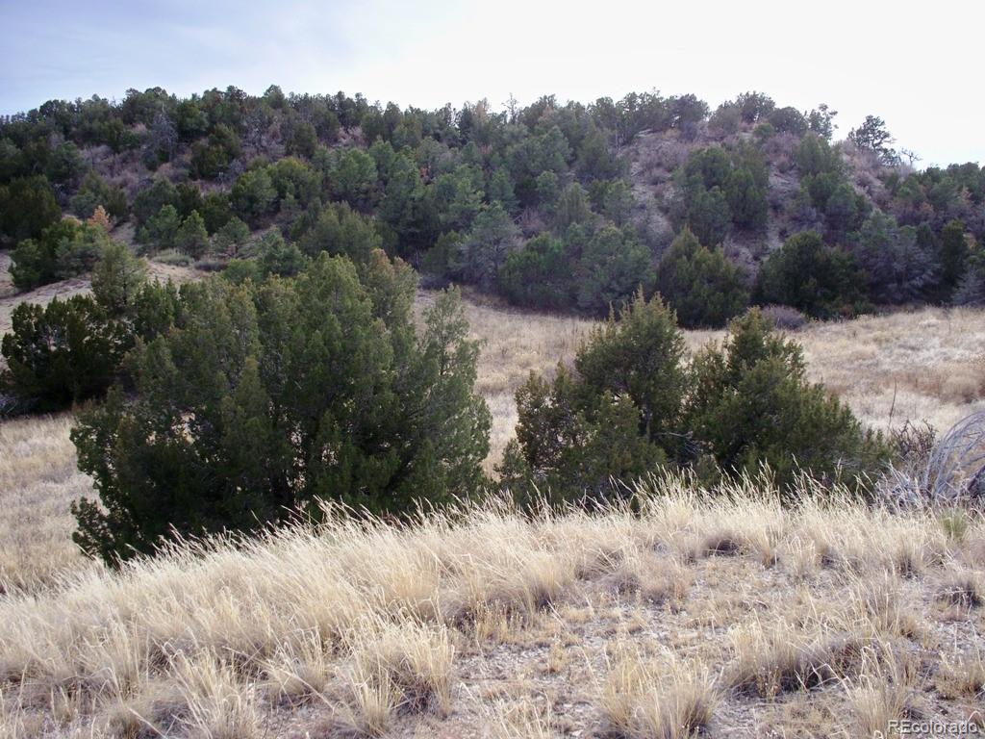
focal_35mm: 35
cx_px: 492
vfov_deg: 40.7
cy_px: 370
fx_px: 996
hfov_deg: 52.6
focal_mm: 7.54
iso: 100
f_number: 2.8
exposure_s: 1/640
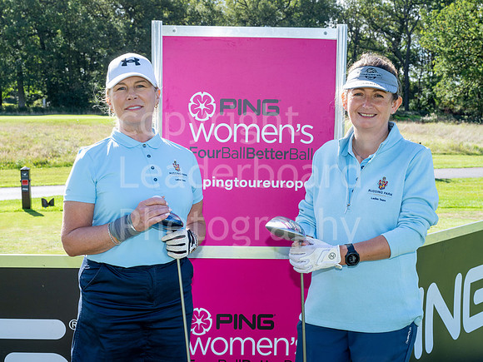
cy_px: 181
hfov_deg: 36.9
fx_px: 724
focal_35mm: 52
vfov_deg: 28.1
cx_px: 242
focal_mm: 48
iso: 250
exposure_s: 1/100
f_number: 11
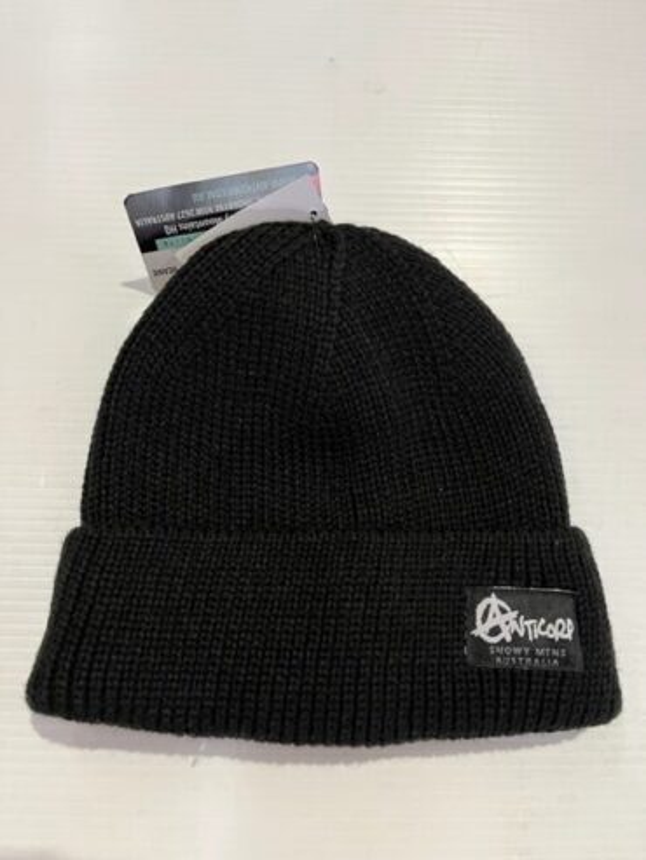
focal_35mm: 26
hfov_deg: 53.1
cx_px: 323
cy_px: 430
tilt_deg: -78.5
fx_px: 647
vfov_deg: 67.3
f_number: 1.6
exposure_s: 1/50
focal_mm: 5.1
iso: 125
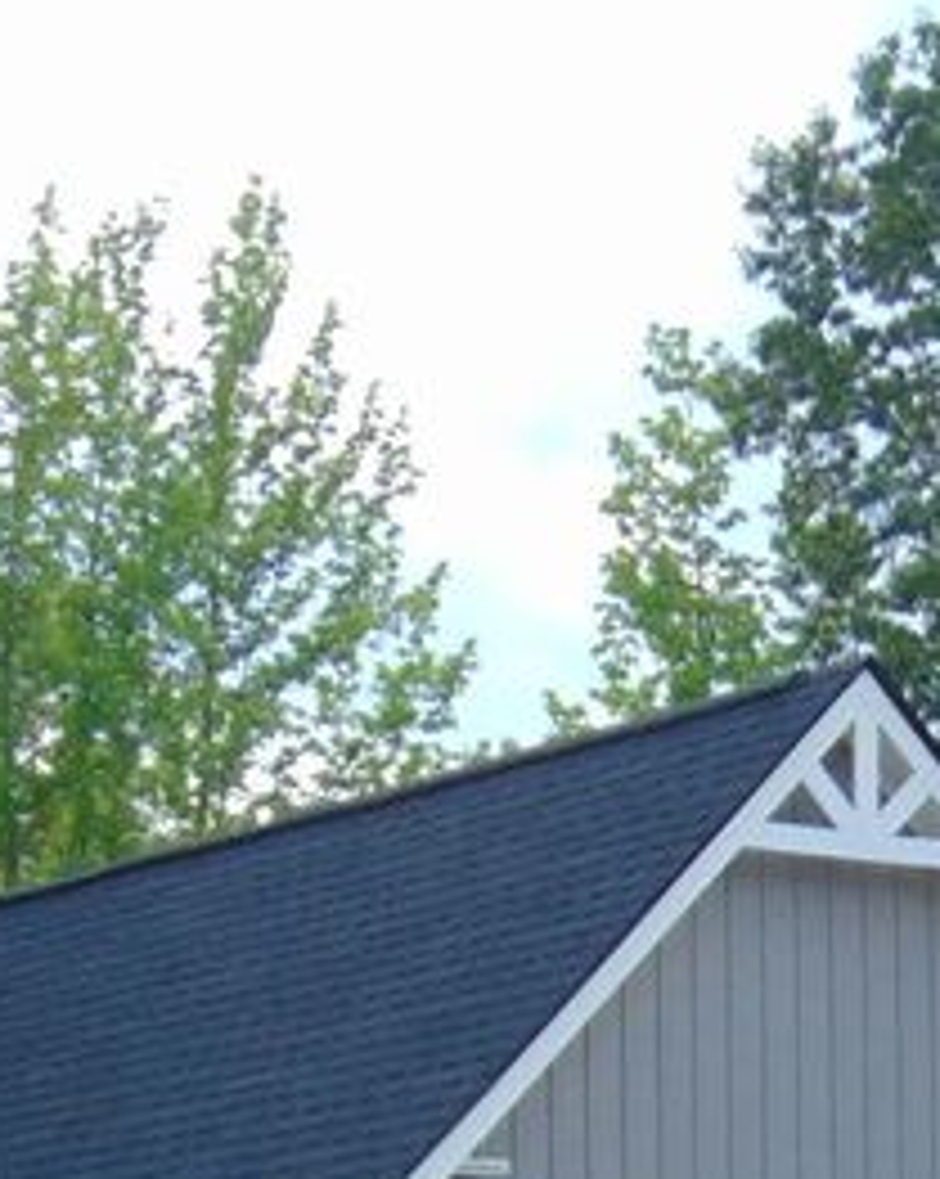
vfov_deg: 12.5
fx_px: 5191
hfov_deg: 10.2
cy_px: 1602
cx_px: 1124
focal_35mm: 149
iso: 80
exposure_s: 1/500
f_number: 3.3
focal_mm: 6.9
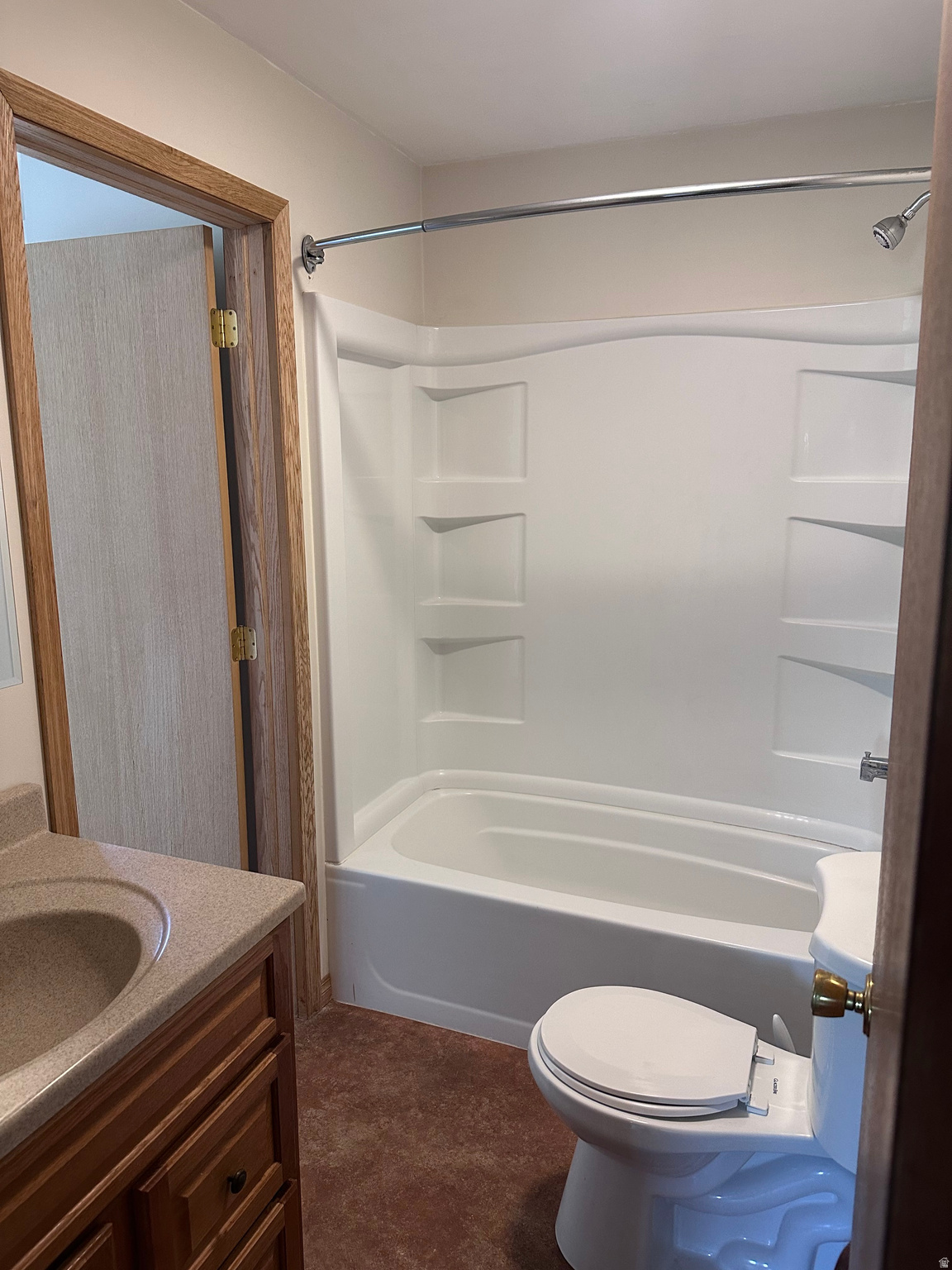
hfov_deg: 56.8
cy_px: 635
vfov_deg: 71.6
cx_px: 476
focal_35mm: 24
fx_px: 880
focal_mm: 6.86
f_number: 1.78
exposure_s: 1/60
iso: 320
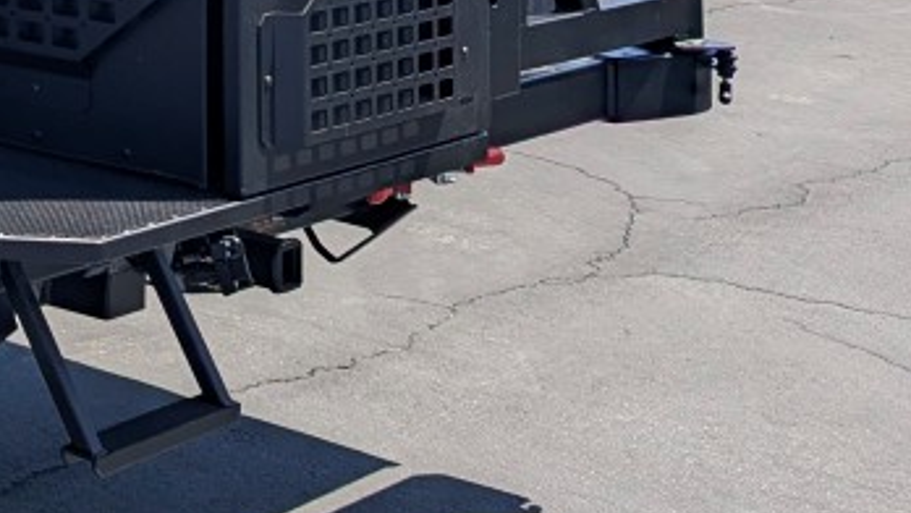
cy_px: -508
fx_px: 2537
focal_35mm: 105
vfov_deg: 10.6
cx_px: -572
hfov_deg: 17.6
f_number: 1.85
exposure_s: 1/1742
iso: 50
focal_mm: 6.81
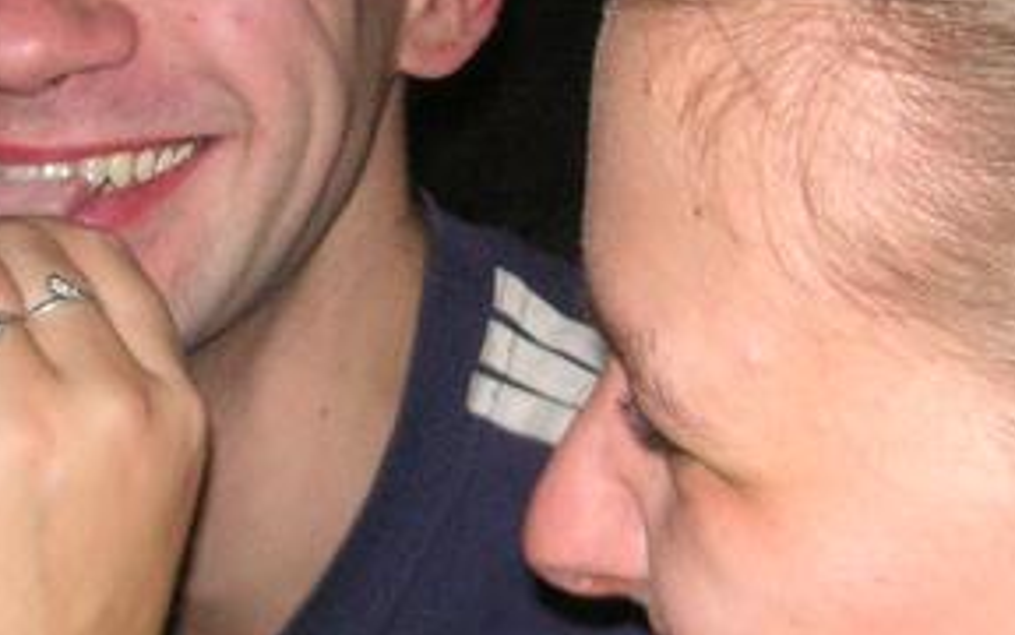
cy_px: 116
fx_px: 3015
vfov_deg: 12.0
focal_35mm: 109
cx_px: 367
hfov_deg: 19.1
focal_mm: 6.1
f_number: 2.8
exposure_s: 1/45
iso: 160
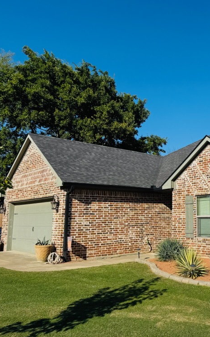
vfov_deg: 55.3
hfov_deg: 33.9
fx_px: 320
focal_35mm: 35
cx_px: 197
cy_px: 170
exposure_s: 1/5814
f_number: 1.78
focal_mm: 6.76
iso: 80
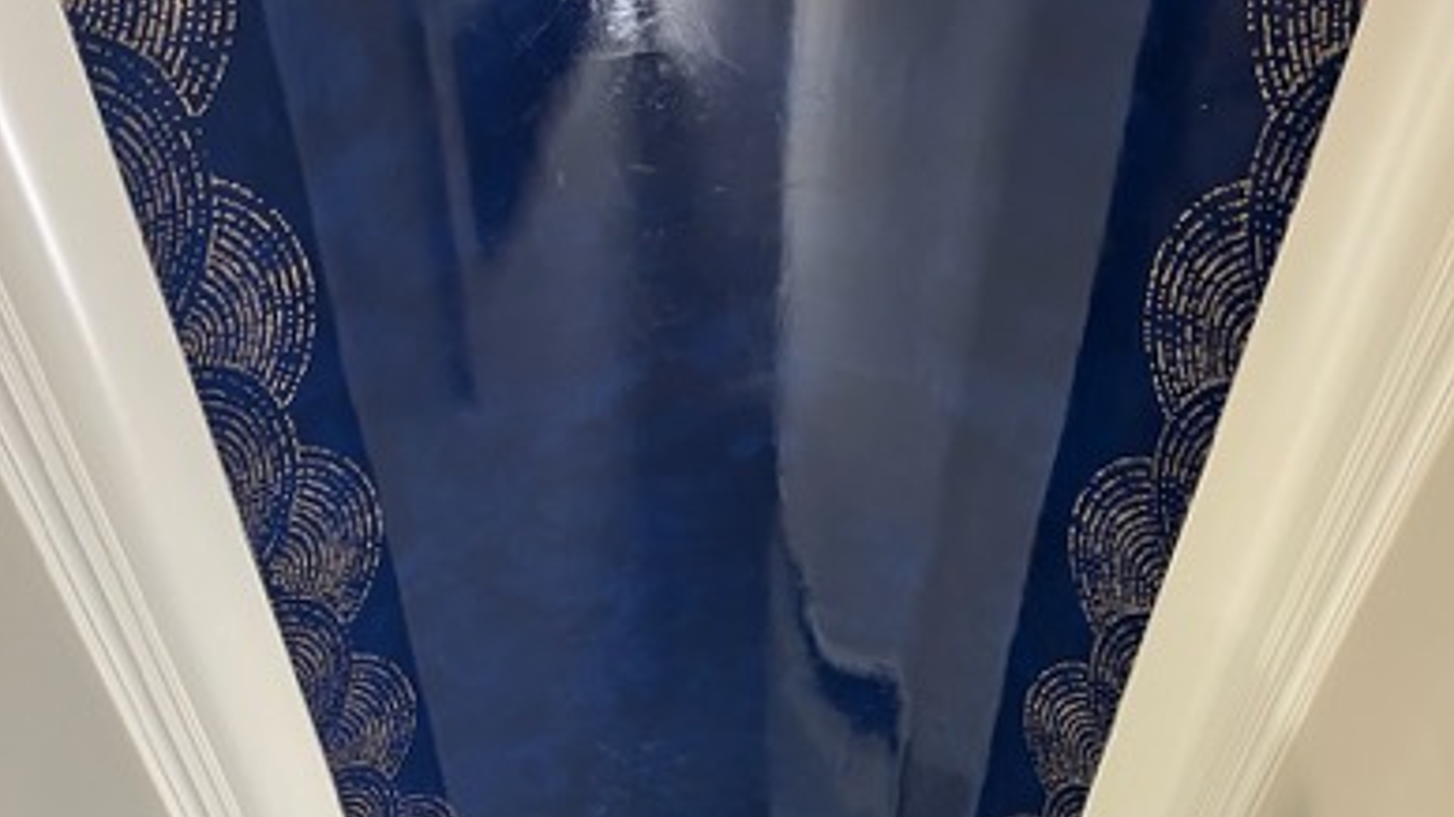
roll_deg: -1.7
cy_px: 791
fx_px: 1465
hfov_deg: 52.8
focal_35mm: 38
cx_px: 727
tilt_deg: +36.4
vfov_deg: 29.4
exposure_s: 1/60
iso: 100
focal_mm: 5.7
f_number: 1.5
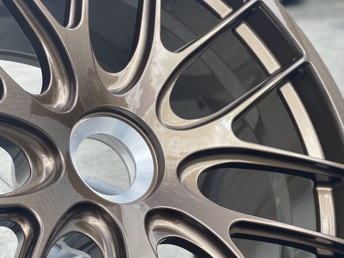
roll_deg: +0.5
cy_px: 129
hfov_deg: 30.3
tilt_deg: -18.0
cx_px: 172
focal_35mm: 64
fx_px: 636
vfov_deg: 22.9
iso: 20
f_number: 2.2
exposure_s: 1/368
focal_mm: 7.5
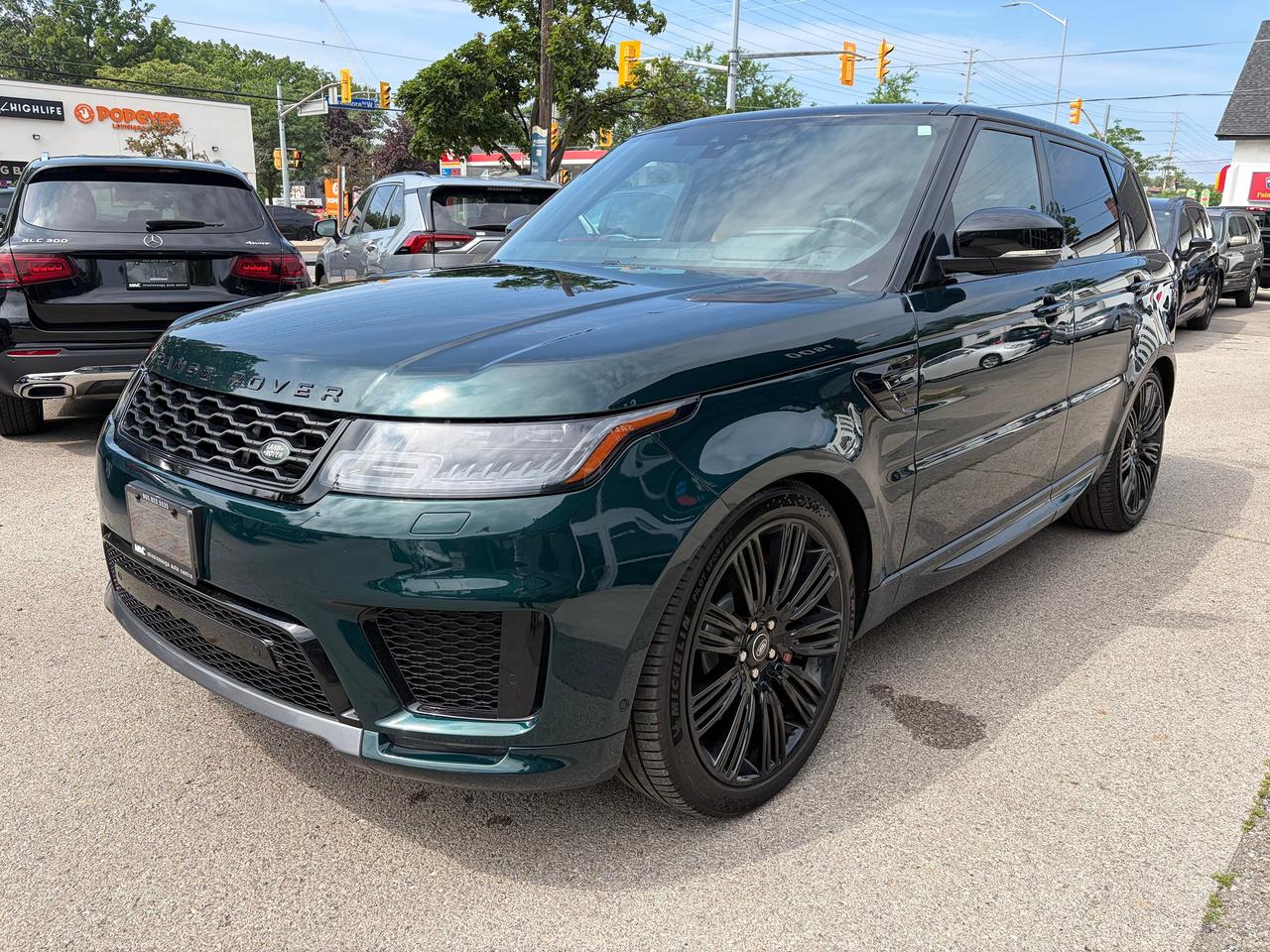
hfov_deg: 67.3
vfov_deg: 53.1
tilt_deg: -14.7
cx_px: 635
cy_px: 476
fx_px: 954
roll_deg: -1.0
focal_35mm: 26
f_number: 1.6
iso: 50
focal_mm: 5.96
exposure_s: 1/1667
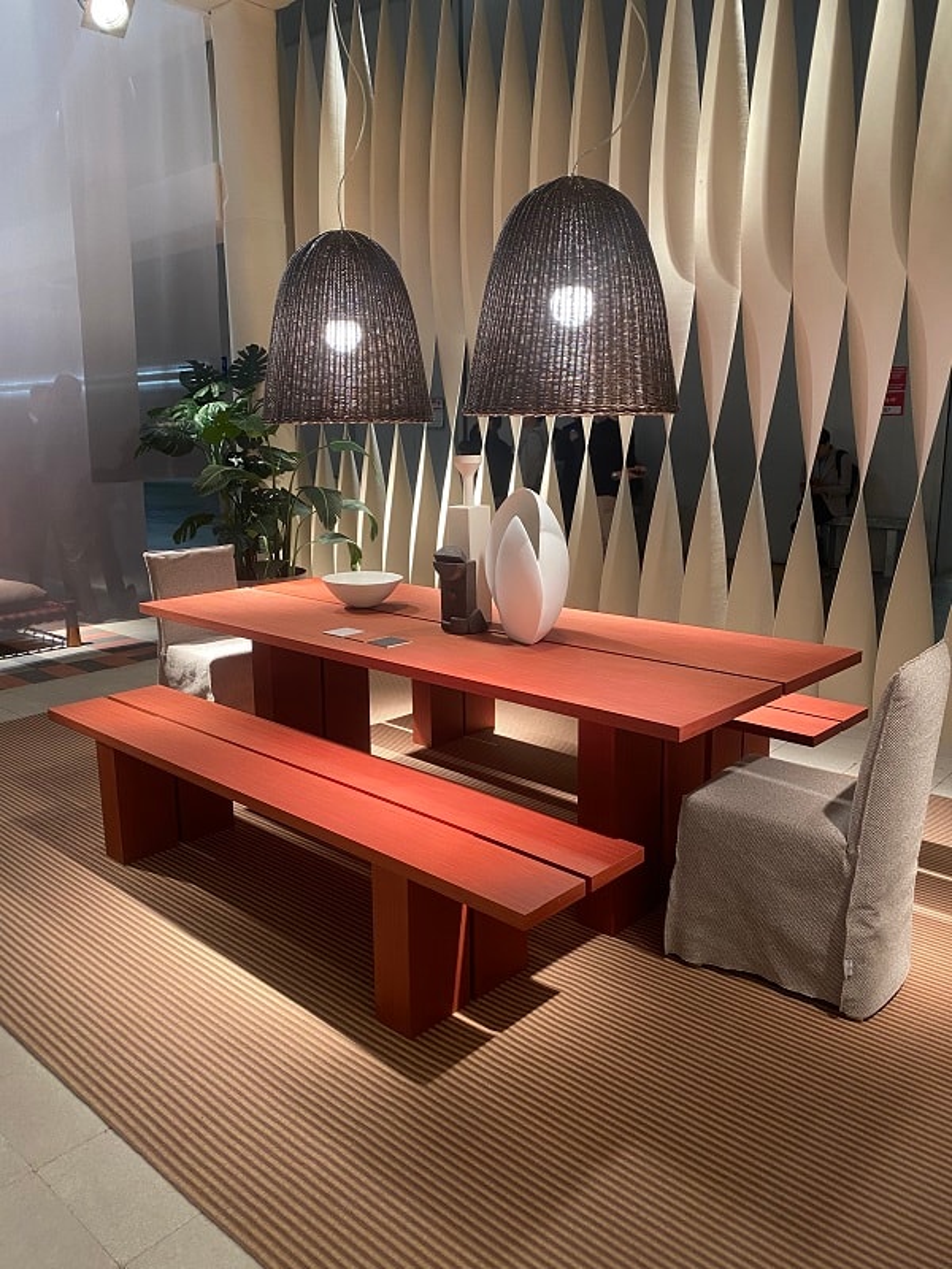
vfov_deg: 67.3
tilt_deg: -10.4
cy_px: 634
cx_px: 476
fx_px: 953
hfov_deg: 53.1
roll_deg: +0.6
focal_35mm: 26
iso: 160
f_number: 1.8
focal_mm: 4.25
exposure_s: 1/50
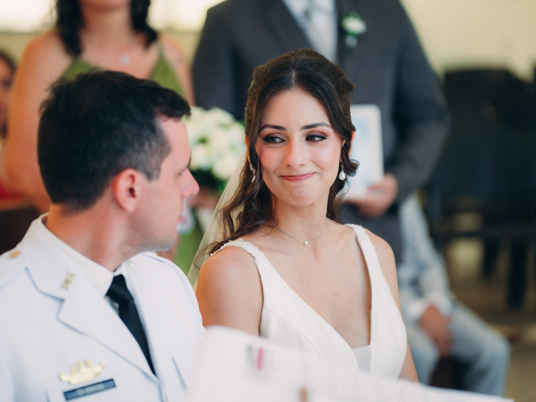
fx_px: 2524
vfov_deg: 9.1
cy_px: 201
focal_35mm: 163
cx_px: 241
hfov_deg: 12.1
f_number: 2.8
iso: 640
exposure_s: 1/500
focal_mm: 150
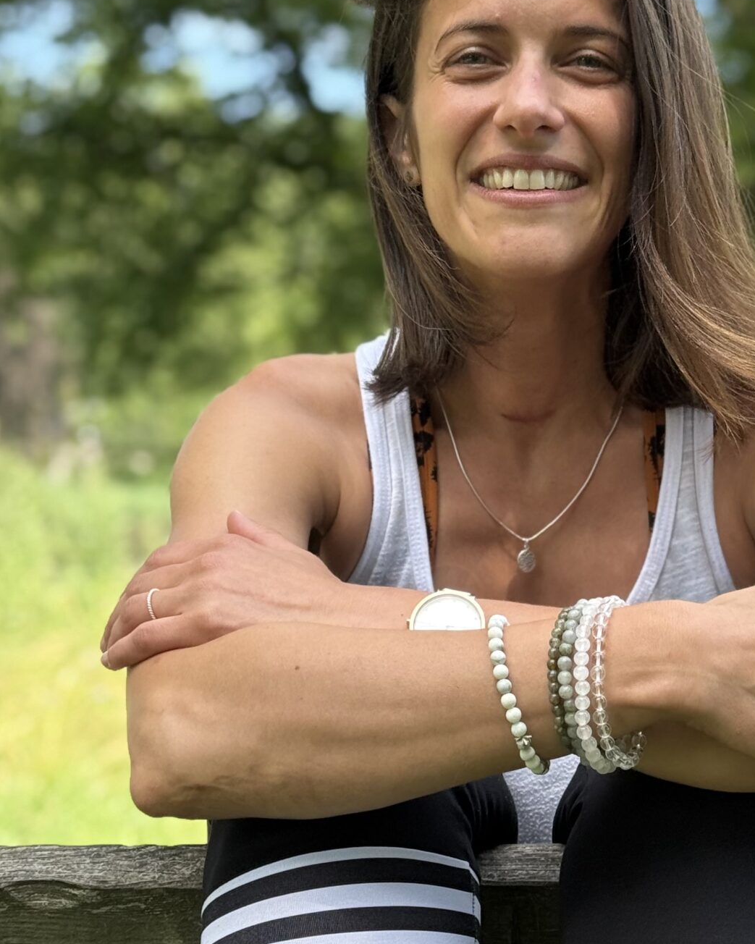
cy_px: 325
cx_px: 555
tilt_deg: +4.0
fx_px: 2570
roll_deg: -1.2
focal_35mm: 92
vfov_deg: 20.7
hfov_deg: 16.6
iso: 80
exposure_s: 1/747
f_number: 1.78
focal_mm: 6.76
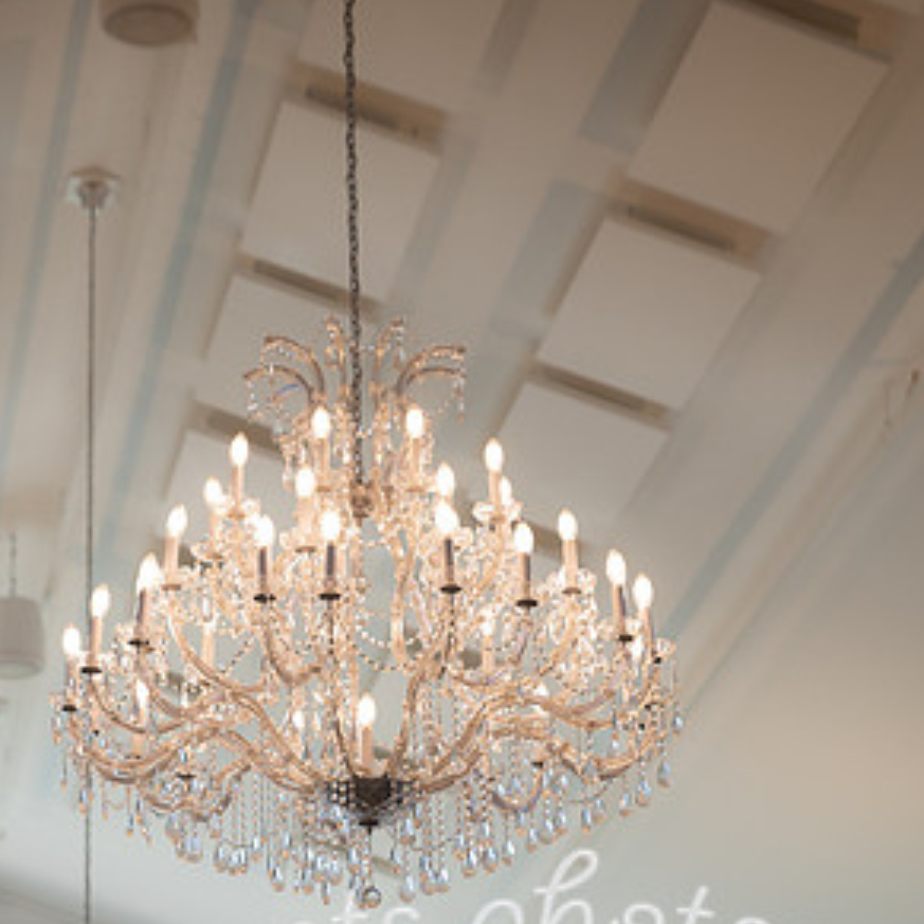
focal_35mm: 126
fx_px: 3805
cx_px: 305
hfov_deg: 13.8
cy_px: 608
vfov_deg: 13.8
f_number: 3.2
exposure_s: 1/125
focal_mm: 70
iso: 160
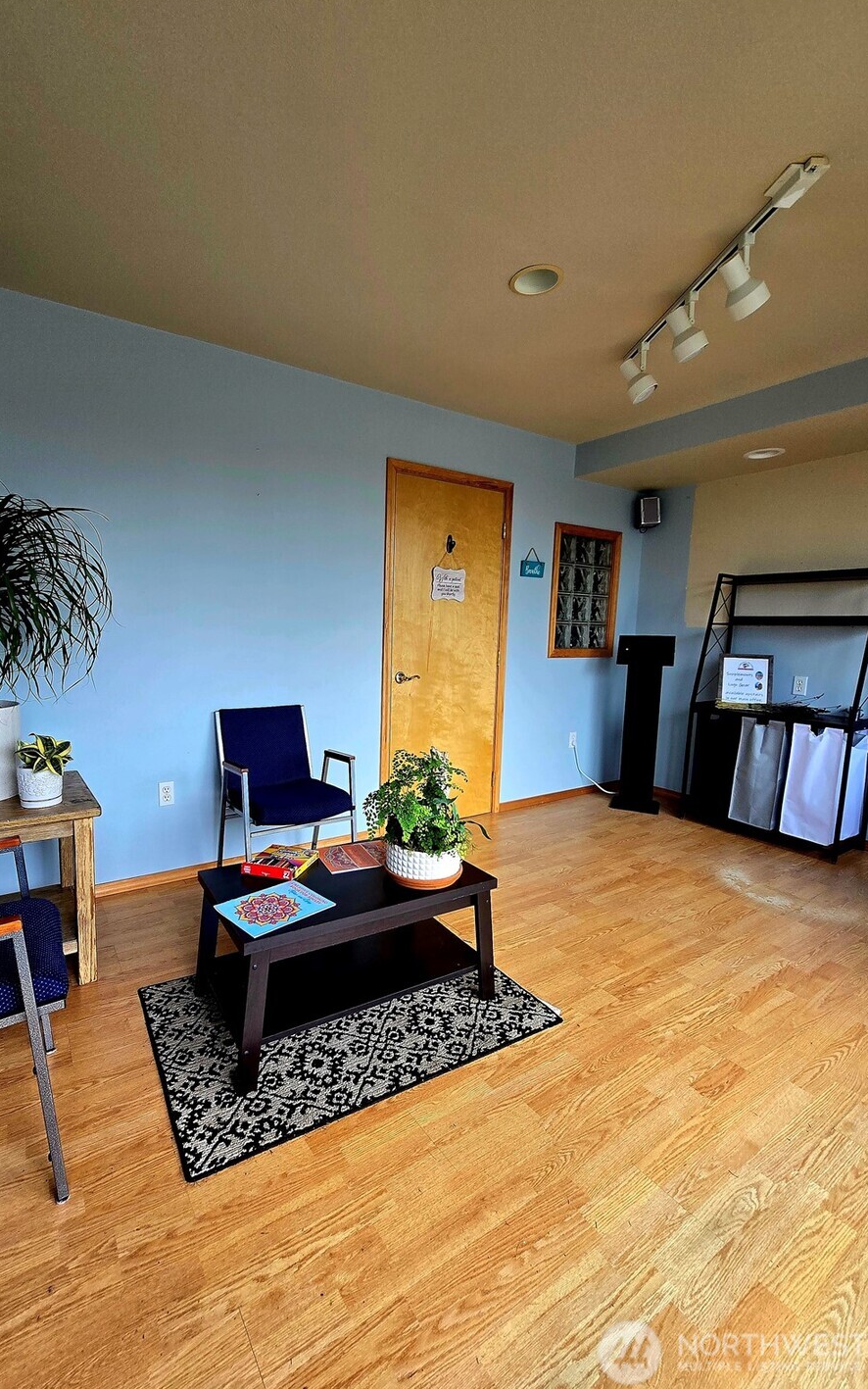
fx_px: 530
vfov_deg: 105.3
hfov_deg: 78.1
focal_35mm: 14
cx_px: 368
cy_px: 692
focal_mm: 2.2
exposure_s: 1/120
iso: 80
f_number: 2.2
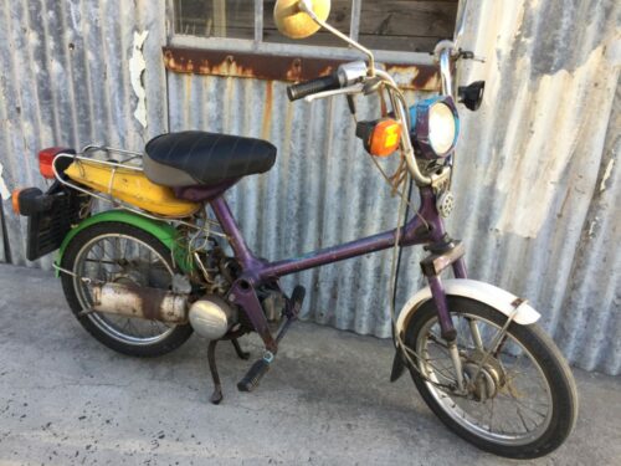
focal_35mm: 29
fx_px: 520
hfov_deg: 61.7
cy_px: 233
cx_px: 310
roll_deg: -2.8
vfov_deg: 48.2
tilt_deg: -22.8
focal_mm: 4.15
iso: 32
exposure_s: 1/125
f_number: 2.2
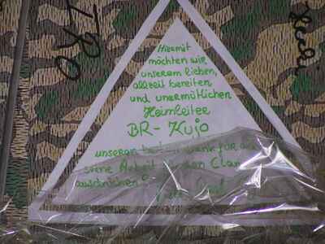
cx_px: 162
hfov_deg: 5.6
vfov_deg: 4.2
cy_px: 122
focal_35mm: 355
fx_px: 3333
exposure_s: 1/400
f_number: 3.5
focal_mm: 54.2
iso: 200
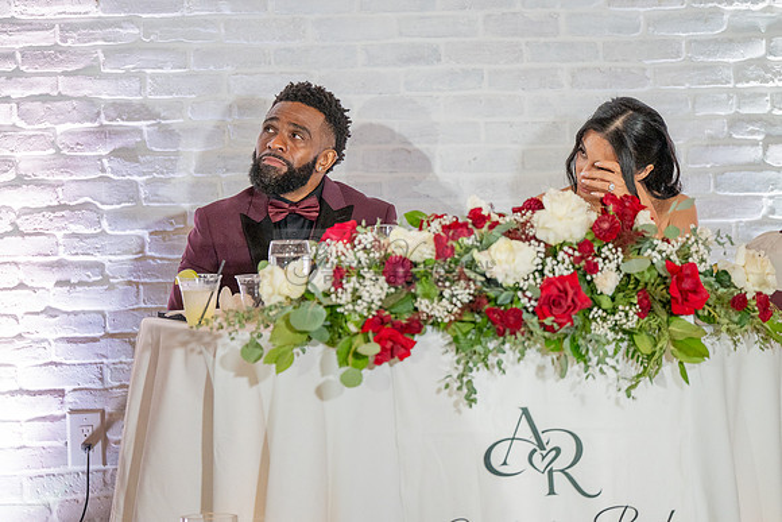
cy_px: 280
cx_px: 391
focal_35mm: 215
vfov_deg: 6.4
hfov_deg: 9.6
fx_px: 4662
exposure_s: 1/320
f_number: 2.8
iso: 1600
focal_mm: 200
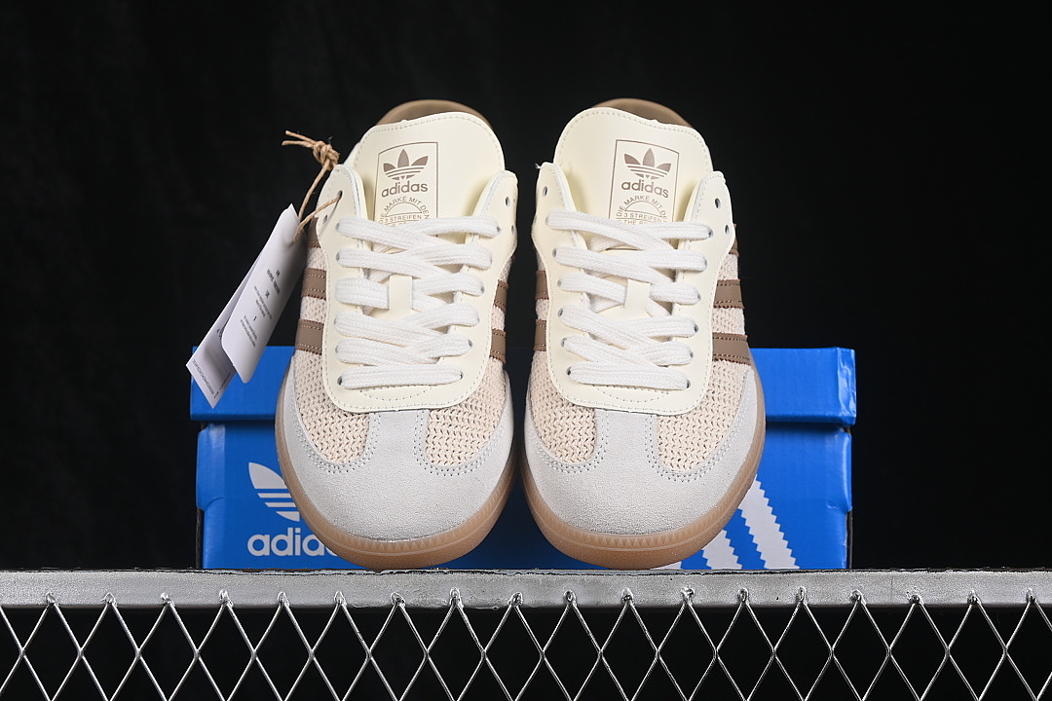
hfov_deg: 27.0
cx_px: 526
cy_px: 350
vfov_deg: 18.2
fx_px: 2191
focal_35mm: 75
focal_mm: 50
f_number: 8
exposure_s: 1/80
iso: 160
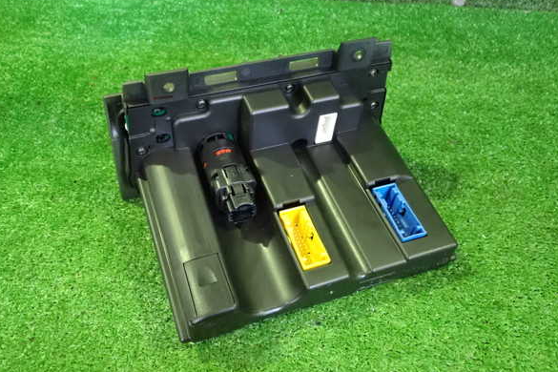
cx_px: 276
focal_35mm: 32
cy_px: 185
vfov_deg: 41.1
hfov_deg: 58.7
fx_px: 496
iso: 1600
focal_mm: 5.4
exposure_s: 1/50
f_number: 2.3
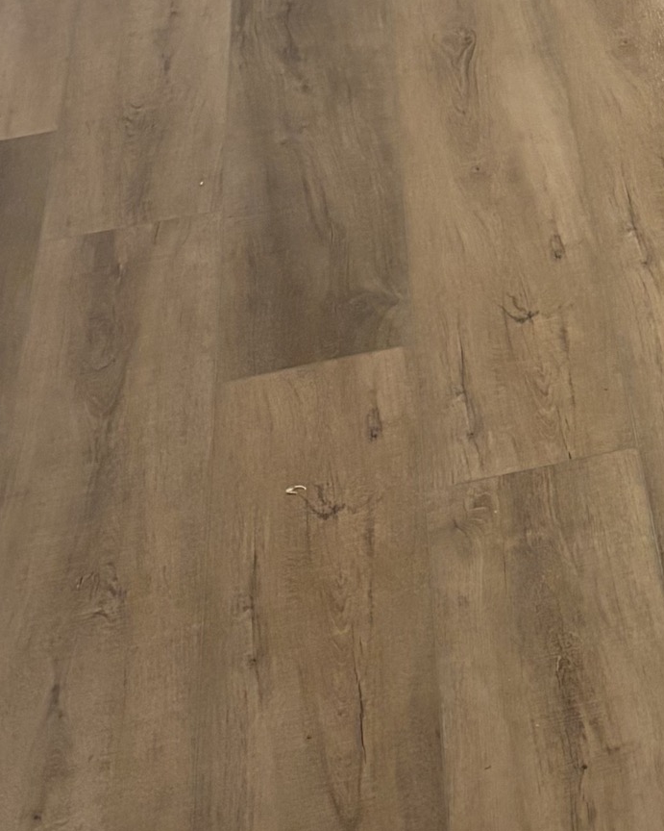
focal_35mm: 94
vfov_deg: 20.3
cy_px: 305
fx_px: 2309
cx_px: 846
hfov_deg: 15.6
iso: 500
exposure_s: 1/60
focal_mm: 5.96
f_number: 1.6
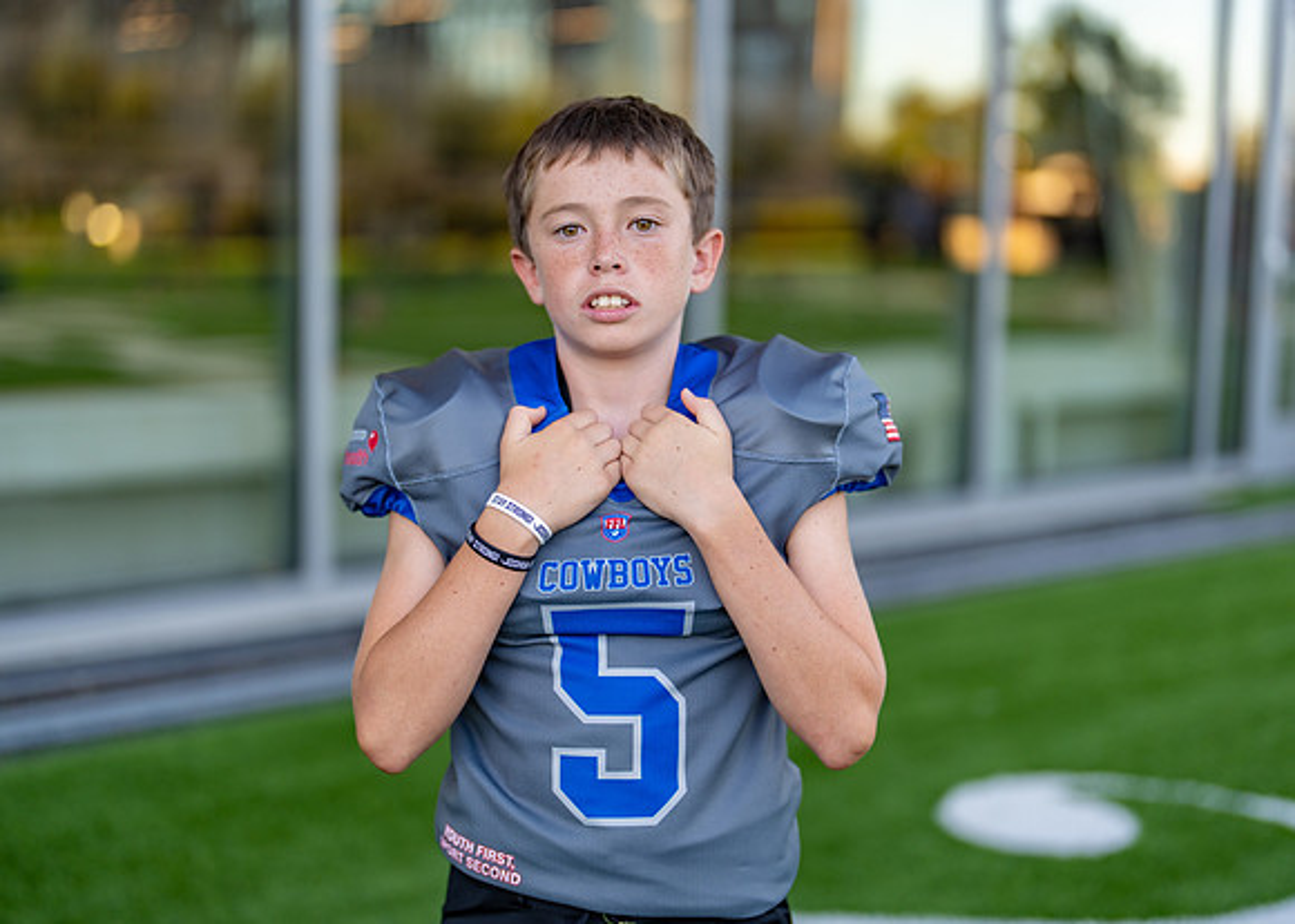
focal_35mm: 54
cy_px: 462
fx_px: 1978
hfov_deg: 36.3
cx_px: 648
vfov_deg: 26.3
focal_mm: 50
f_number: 1.2
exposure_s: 1/640
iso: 100
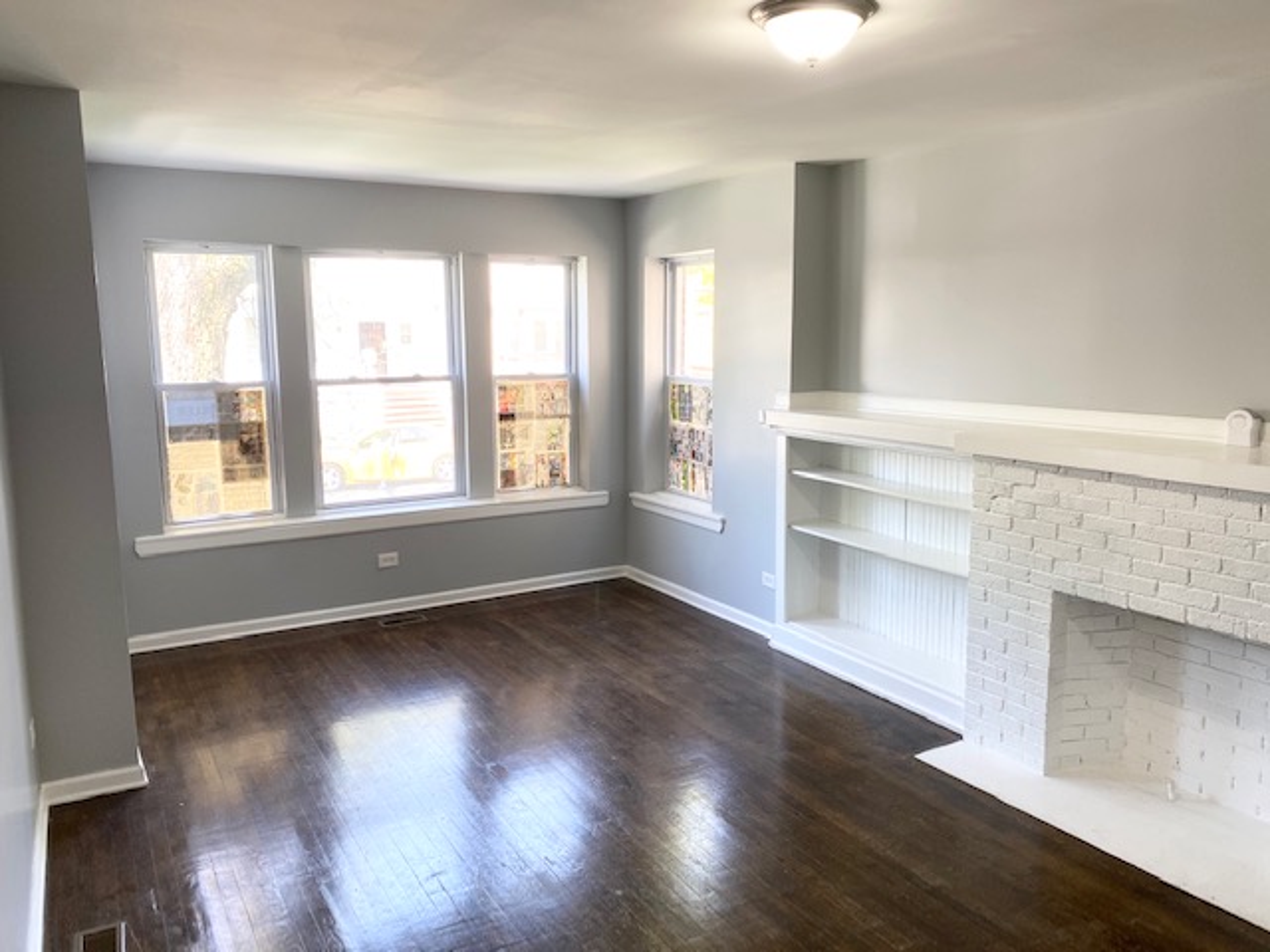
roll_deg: +0.0
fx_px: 954
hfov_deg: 67.3
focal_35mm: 26
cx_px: 635
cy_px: 476
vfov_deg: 53.1
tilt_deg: -8.3
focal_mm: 4.25
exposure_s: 1/120
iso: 100
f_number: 1.8
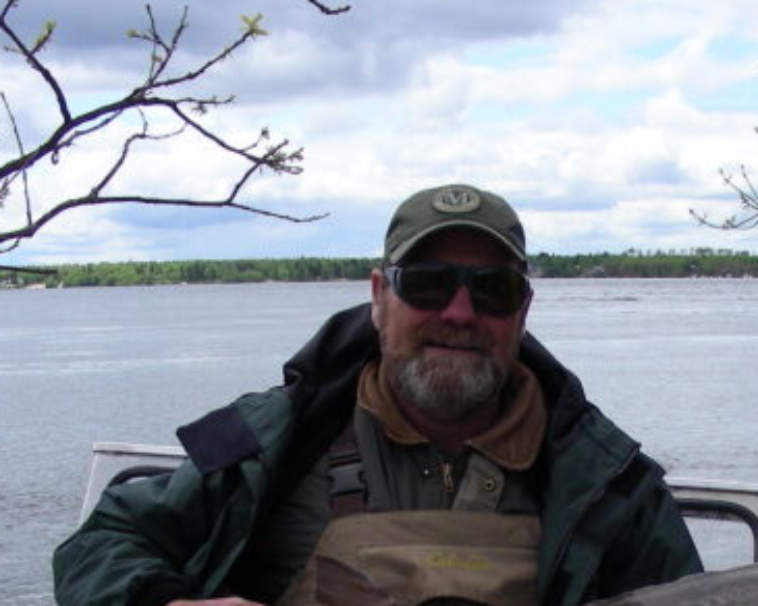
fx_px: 1750
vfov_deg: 19.2
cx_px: 604
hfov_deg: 24.1
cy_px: 575
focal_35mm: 78
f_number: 4
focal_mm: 6.3
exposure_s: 1/624
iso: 50
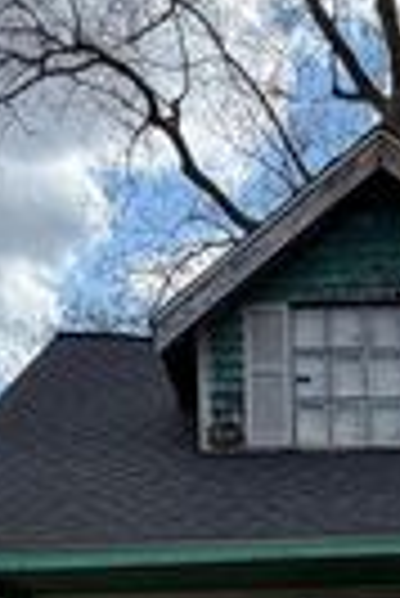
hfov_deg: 18.4
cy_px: 875
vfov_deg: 22.9
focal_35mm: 73
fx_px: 1213
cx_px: 369
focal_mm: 2.22
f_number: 2.2
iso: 25
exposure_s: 1/864
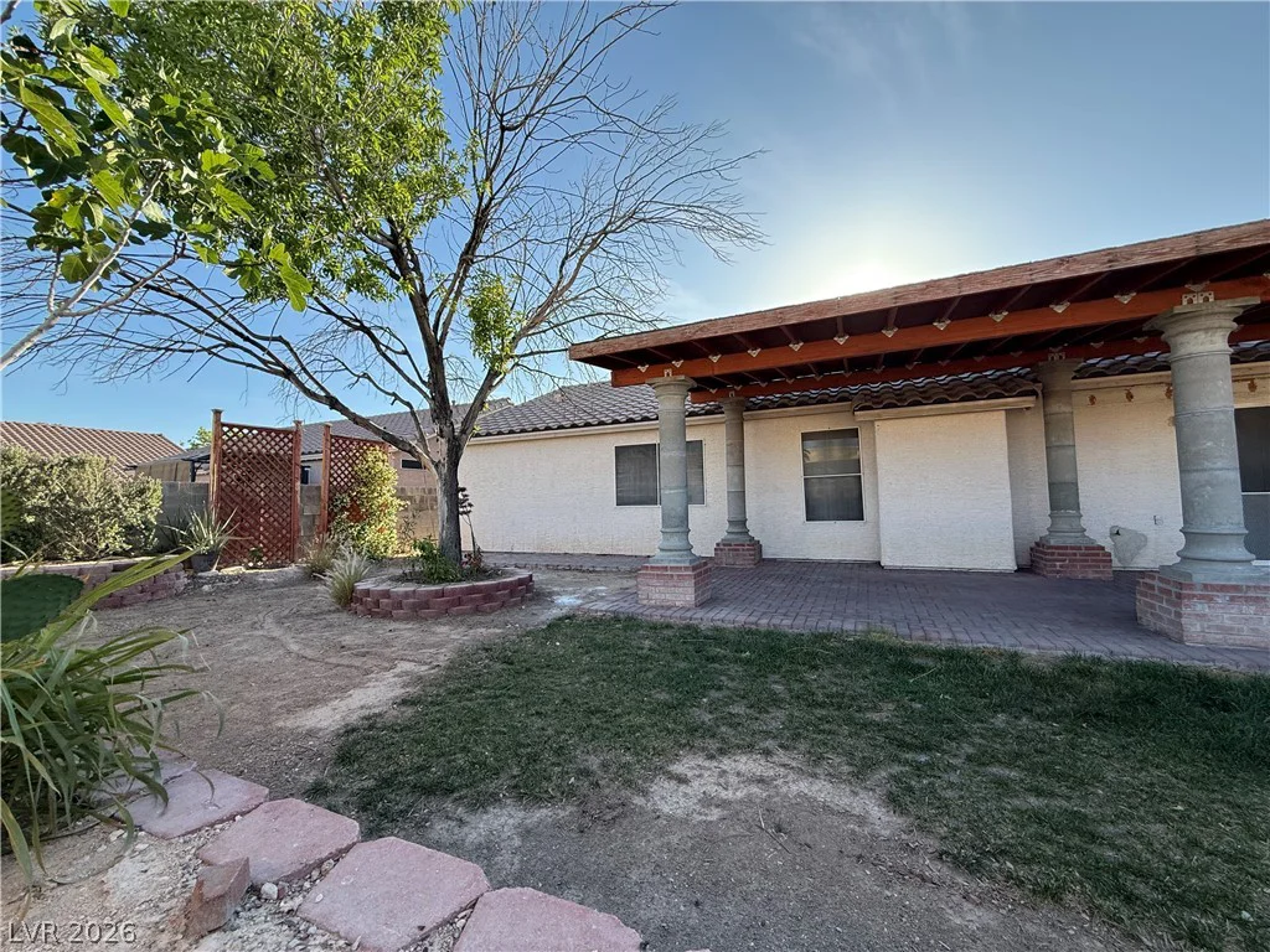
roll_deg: +1.2
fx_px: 514
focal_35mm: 14
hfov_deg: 102.1
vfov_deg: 85.7
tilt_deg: +3.3
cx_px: 635
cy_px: 476
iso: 64
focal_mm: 2.22
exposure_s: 1/625
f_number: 2.2
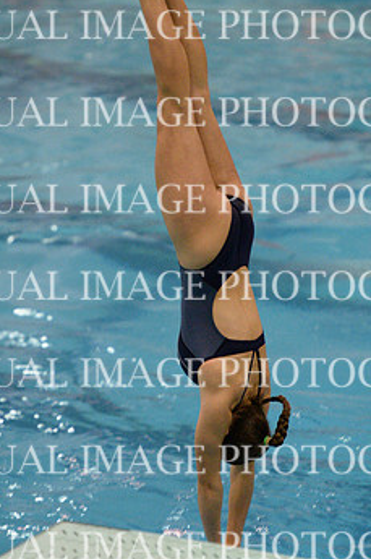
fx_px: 4698
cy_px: 241
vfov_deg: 6.8
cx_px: 207
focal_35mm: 303
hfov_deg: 4.5
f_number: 2.8
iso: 8000
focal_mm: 180
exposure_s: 1/500
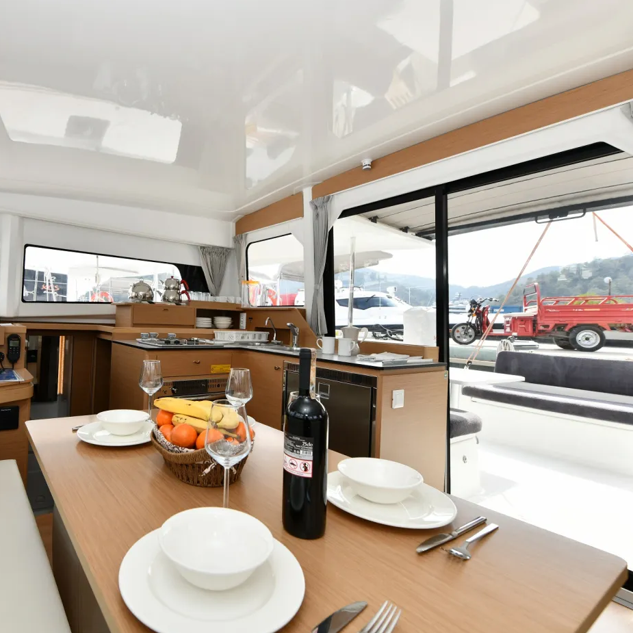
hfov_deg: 77.6
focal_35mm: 18
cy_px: 318
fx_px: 372
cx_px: 201
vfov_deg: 80.7
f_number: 5.6
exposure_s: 1/125
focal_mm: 14
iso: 100
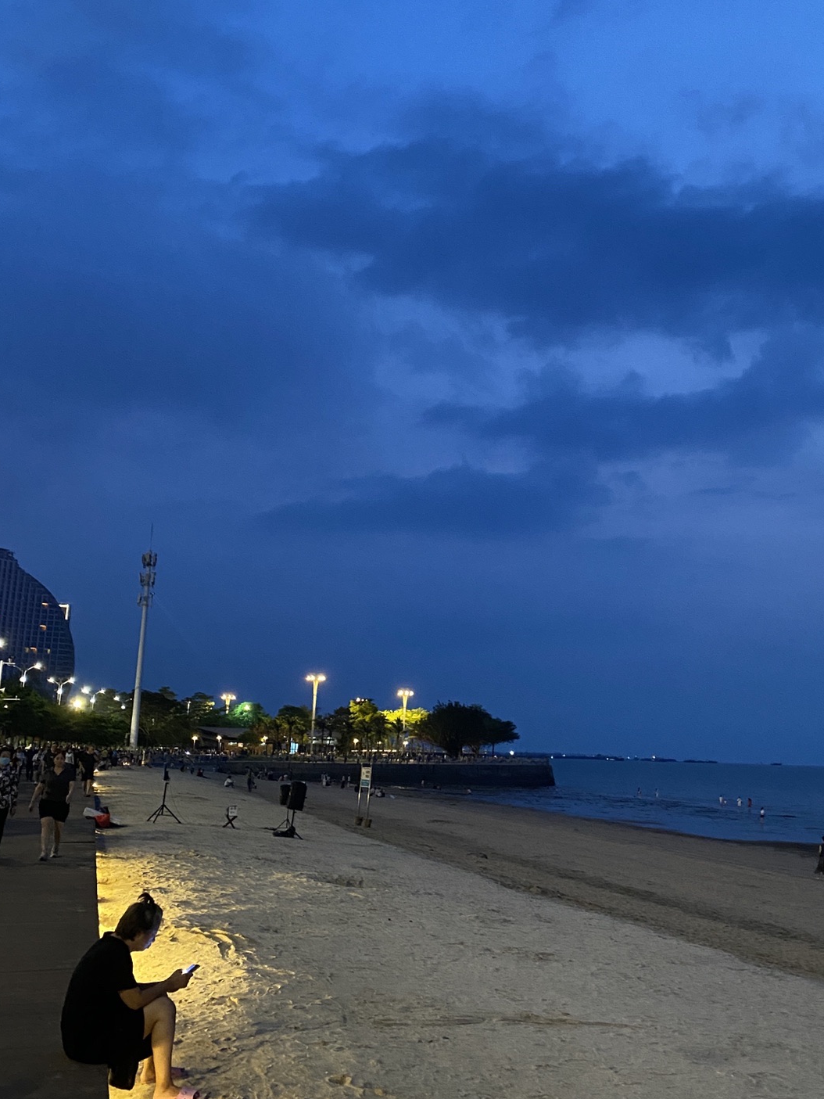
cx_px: 503
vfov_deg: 50.1
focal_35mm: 37
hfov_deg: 38.5
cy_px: 501
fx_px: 1174
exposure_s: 1/25
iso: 640
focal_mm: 4.25
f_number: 1.8
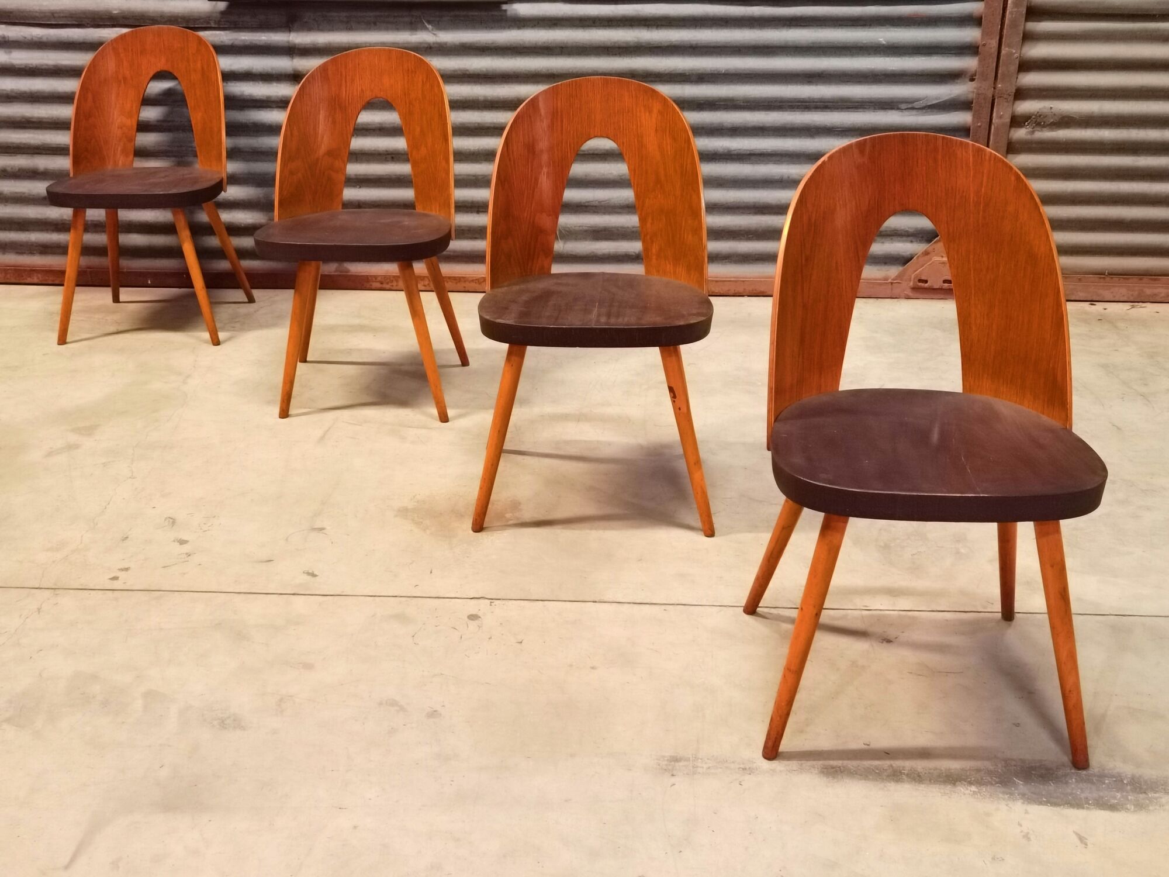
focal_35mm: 38
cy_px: 438
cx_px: 584
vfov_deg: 37.7
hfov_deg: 49.0
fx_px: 1283
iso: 800
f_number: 1.9
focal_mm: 6.71
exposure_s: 1/20
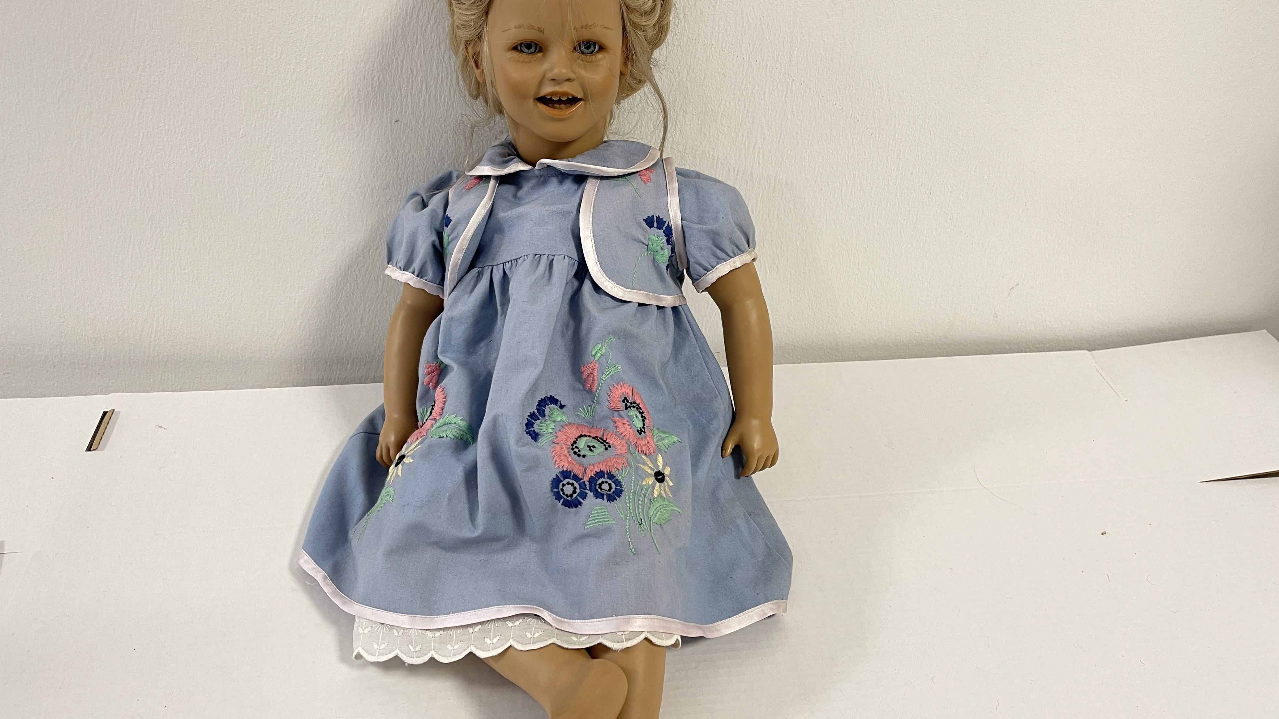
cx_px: 625
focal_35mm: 28
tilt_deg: -32.5
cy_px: 356
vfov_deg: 41.5
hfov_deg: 67.9
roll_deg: -1.6
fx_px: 950
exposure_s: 1/50
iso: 100
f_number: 1.6
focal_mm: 5.1
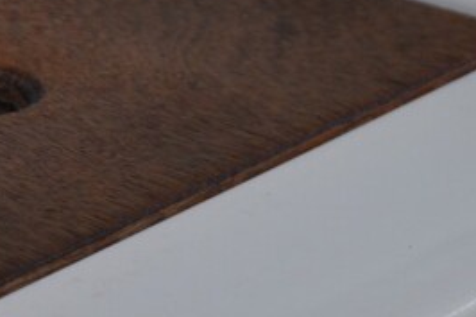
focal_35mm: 395
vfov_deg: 3.5
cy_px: 367
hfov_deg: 5.2
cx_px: 456
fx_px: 5219
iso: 360
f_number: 5.6
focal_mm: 70
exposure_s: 1/125
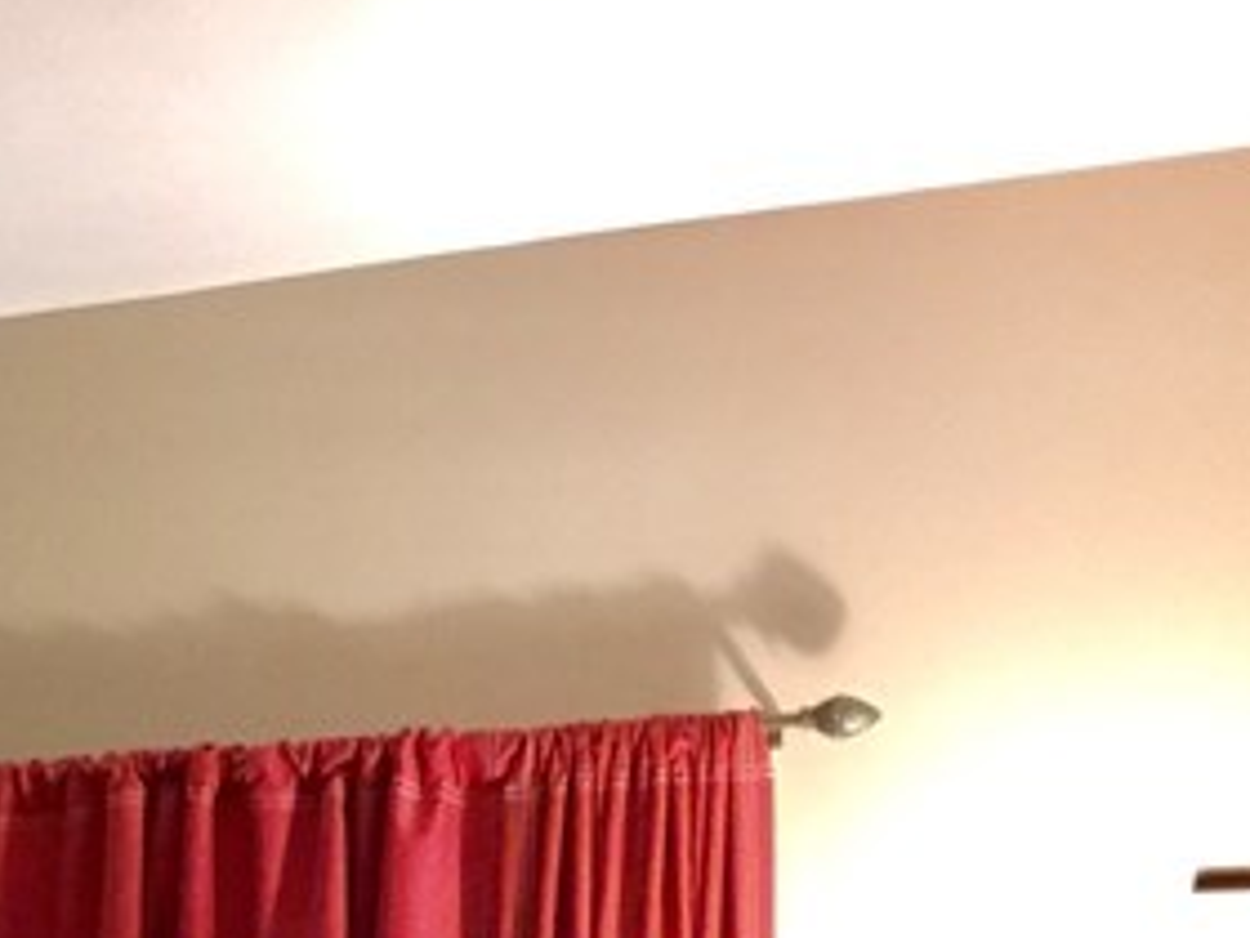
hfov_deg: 16.2
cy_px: 1429
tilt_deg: -0.8
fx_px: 3828
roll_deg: -1.5
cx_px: -862
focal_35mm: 106
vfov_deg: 13.2
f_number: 2.2
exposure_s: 1/8
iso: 100
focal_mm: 4.15
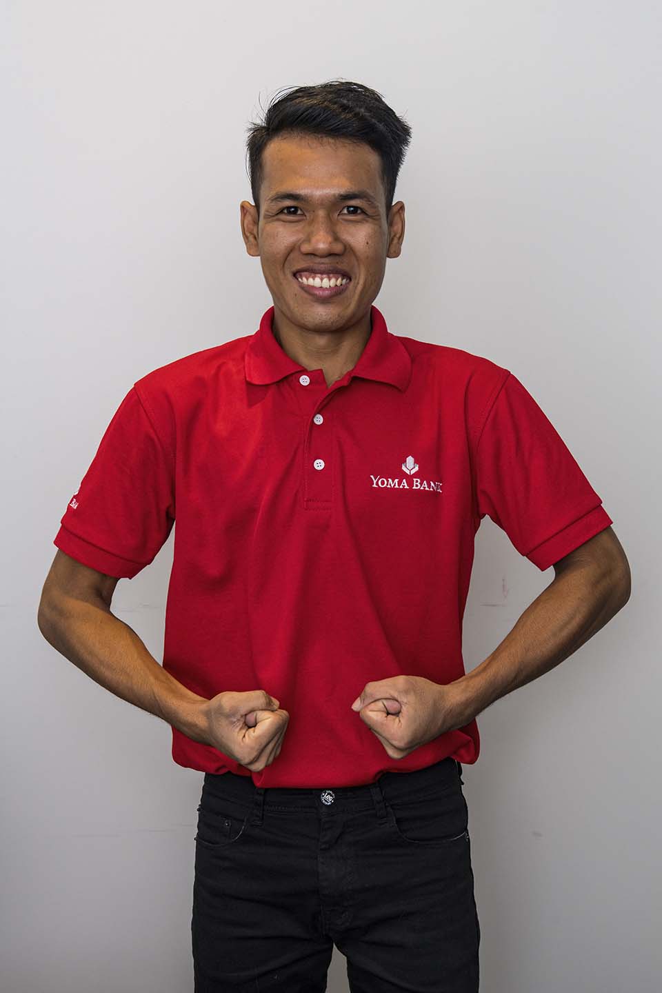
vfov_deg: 41.1
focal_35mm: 48
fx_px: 1324
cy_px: 496
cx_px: 331
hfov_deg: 28.1
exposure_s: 1/250
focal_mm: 48
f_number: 8
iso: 800
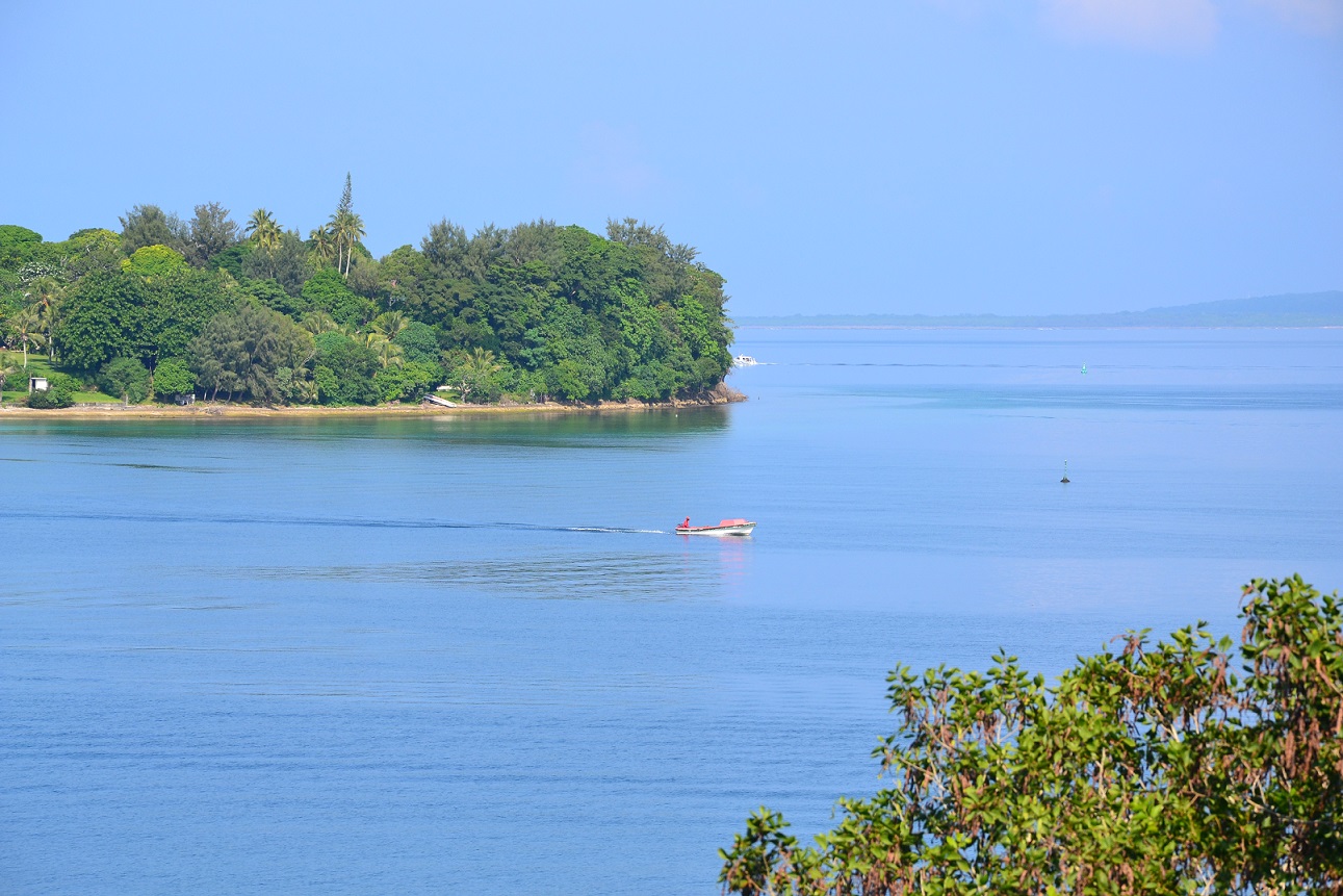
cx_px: 672
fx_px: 5876
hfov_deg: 13.0
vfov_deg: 8.7
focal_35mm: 158
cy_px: 448
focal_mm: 105
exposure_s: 1/500
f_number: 11
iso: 360
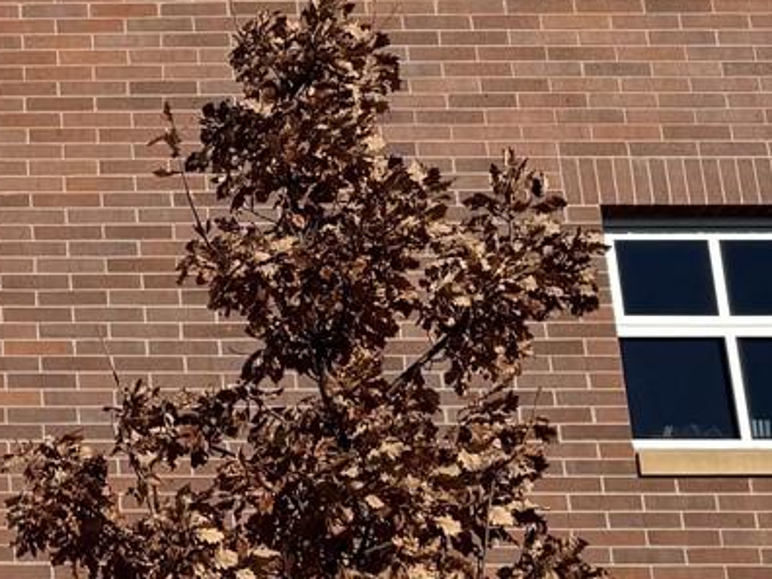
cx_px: -433
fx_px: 2163
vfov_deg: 15.2
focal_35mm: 97
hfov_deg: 17.8
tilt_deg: +16.4
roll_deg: -0.1
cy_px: 409
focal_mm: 6.76
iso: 80
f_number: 1.78
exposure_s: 1/7937
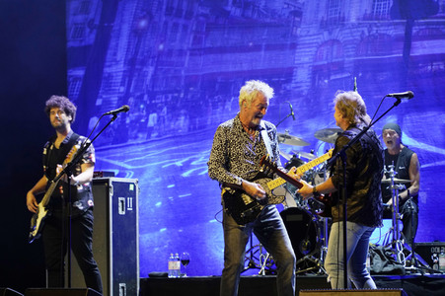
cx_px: 222
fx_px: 1569
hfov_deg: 16.1
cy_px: 148
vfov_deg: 10.8
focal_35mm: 127
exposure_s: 1/60
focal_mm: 127
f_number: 5.6
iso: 1600
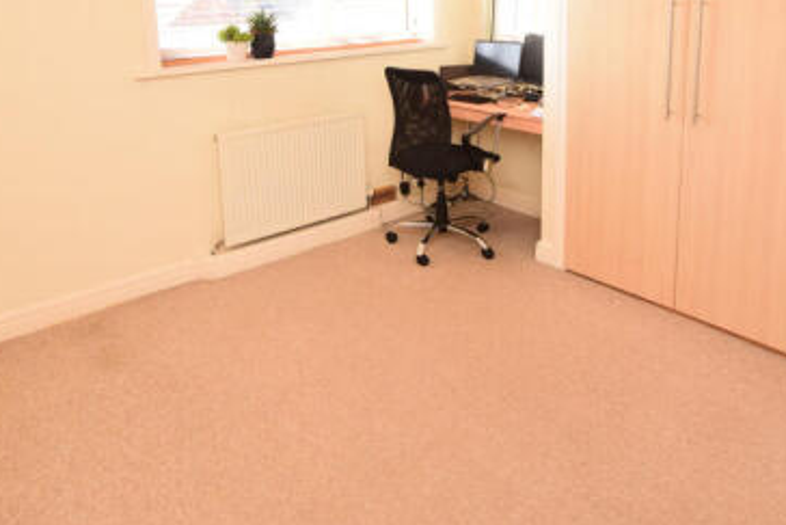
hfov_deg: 67.4
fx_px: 590
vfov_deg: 45.5
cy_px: 105
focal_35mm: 27
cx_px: 398
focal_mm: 10
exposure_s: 1/125
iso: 800
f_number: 9
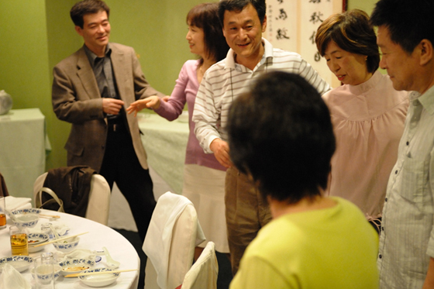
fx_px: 964
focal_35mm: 80
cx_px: 229
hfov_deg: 25.4
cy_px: 131
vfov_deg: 17.0
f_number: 2.8
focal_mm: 70
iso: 6400
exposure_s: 1/160
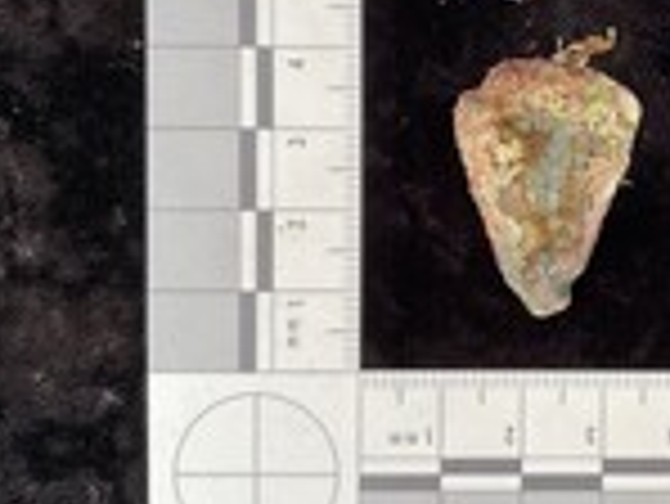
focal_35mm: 68
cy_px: 97
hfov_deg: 26.9
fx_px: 1317
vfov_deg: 21.4
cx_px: 679
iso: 50
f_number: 1.8
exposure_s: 1/60
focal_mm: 3
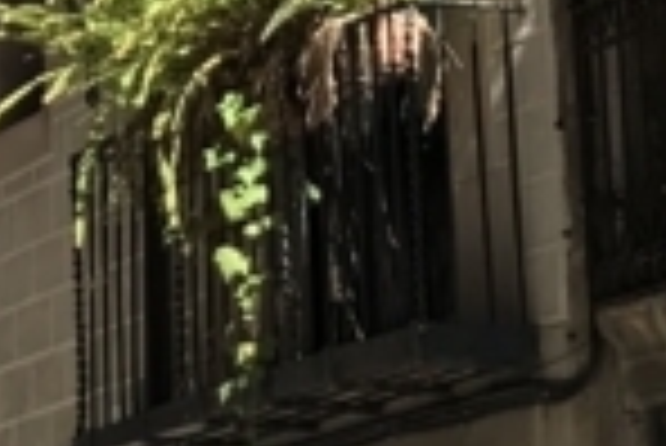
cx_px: 256
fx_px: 3722
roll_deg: +1.4
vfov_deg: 6.3
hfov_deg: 10.2
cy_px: -910
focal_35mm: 201
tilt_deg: +26.0
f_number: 1.8
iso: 20
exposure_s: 1/651
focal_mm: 3.99
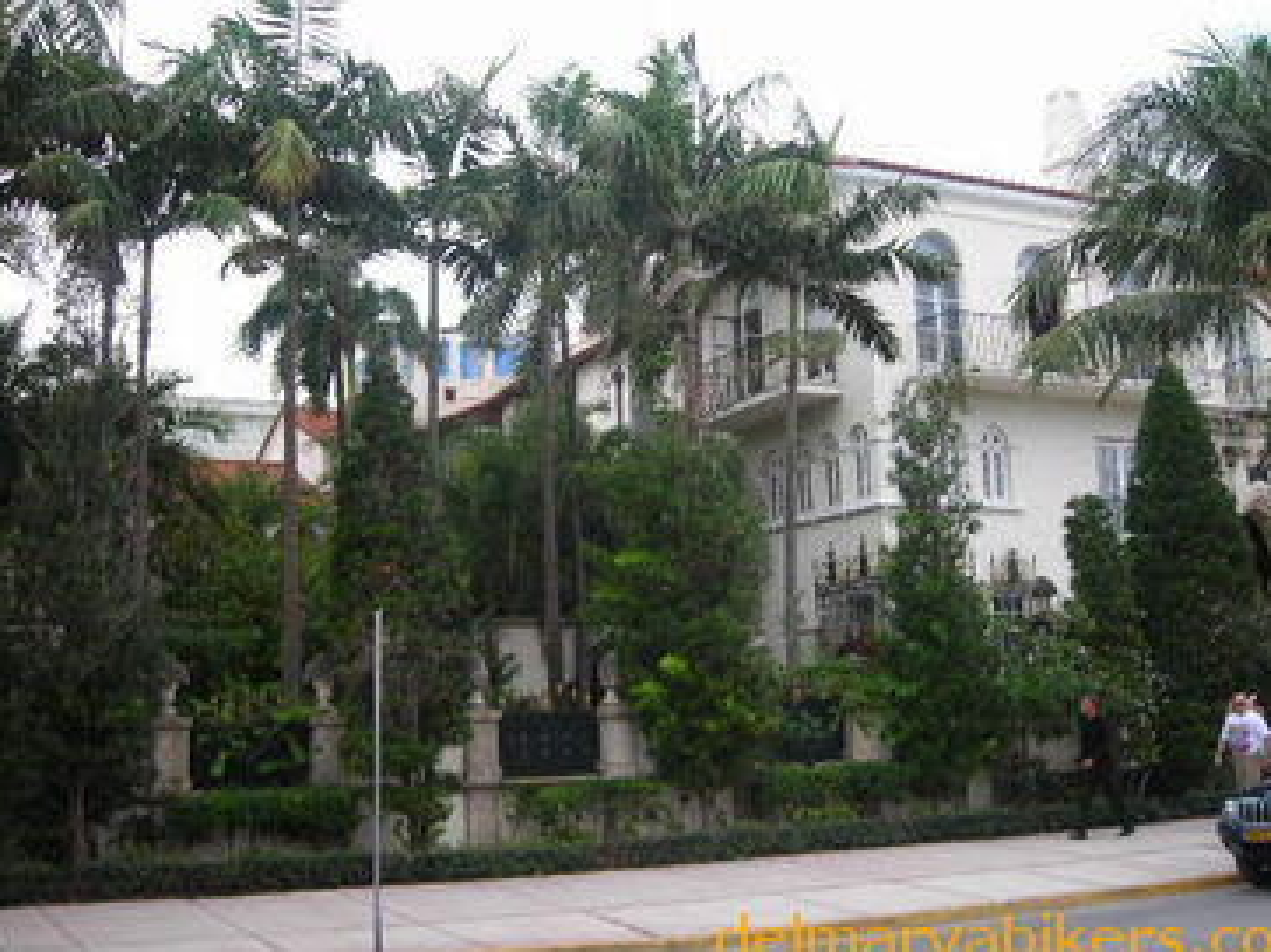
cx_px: 643
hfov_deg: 44.8
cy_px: 443
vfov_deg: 34.3
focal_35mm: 42
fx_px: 1541
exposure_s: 1/128
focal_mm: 6.3
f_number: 3.2
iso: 50
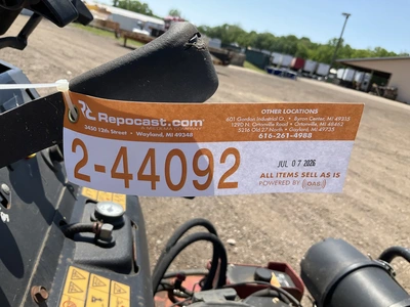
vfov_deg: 48.2
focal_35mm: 29
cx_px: 205
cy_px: 154
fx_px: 343
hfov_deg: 61.7
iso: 25
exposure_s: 1/1250
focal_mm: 3
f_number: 1.8
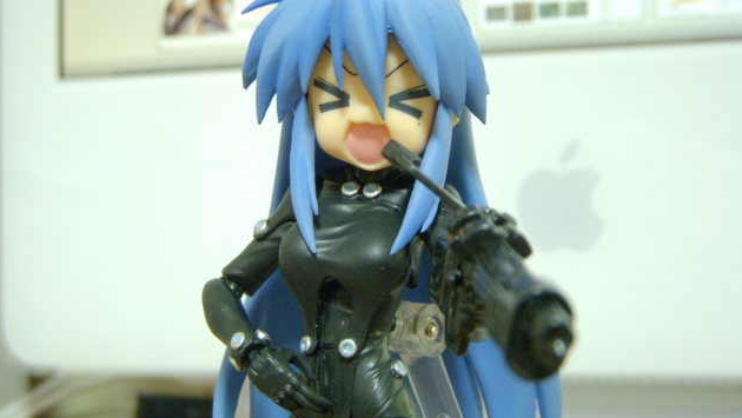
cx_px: 372
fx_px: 1437
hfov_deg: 29.0
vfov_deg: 16.6
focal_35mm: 73
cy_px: 217
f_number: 3.7
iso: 400
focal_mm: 11
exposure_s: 1/4
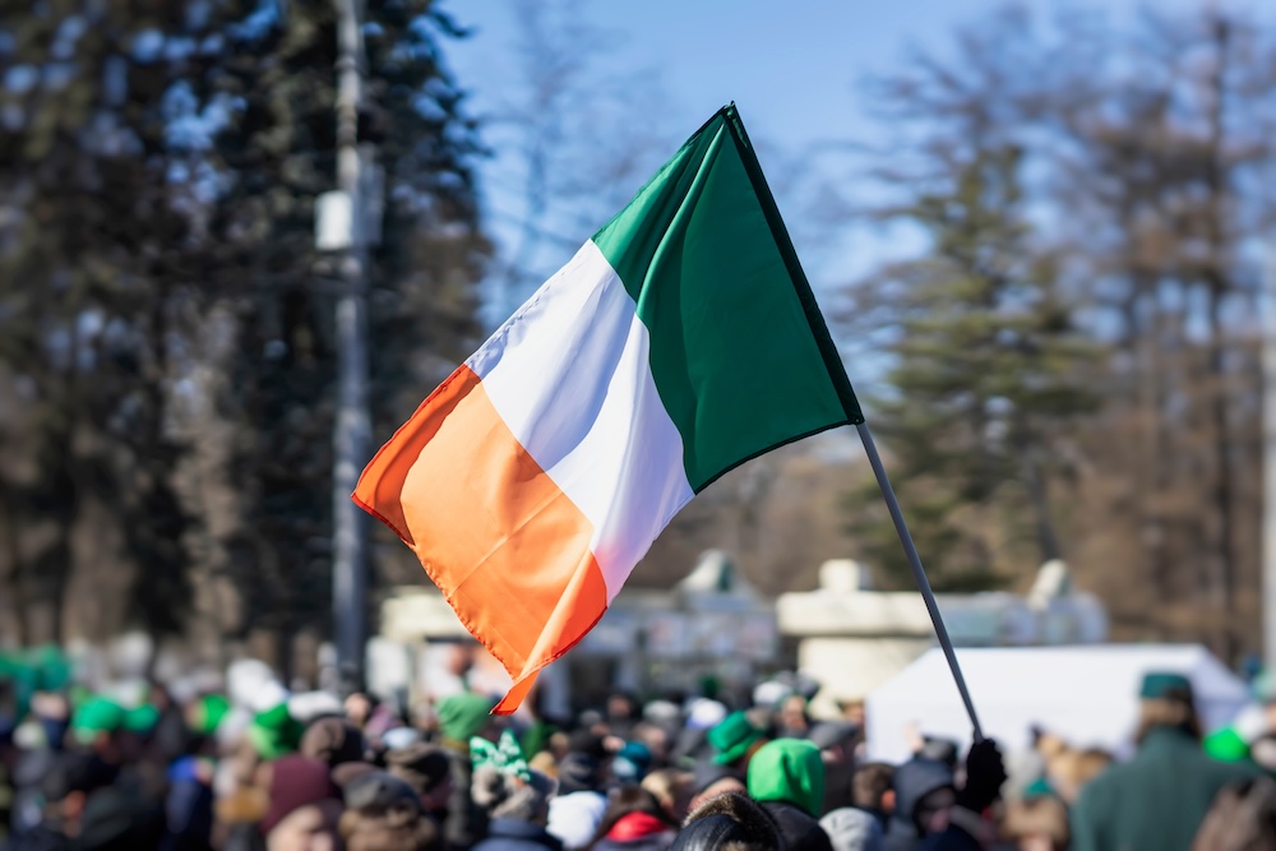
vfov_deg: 16.1
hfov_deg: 23.9
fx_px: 3013
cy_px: 426
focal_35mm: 85
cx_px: 638
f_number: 1.6
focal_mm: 85
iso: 100
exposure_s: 1/6400
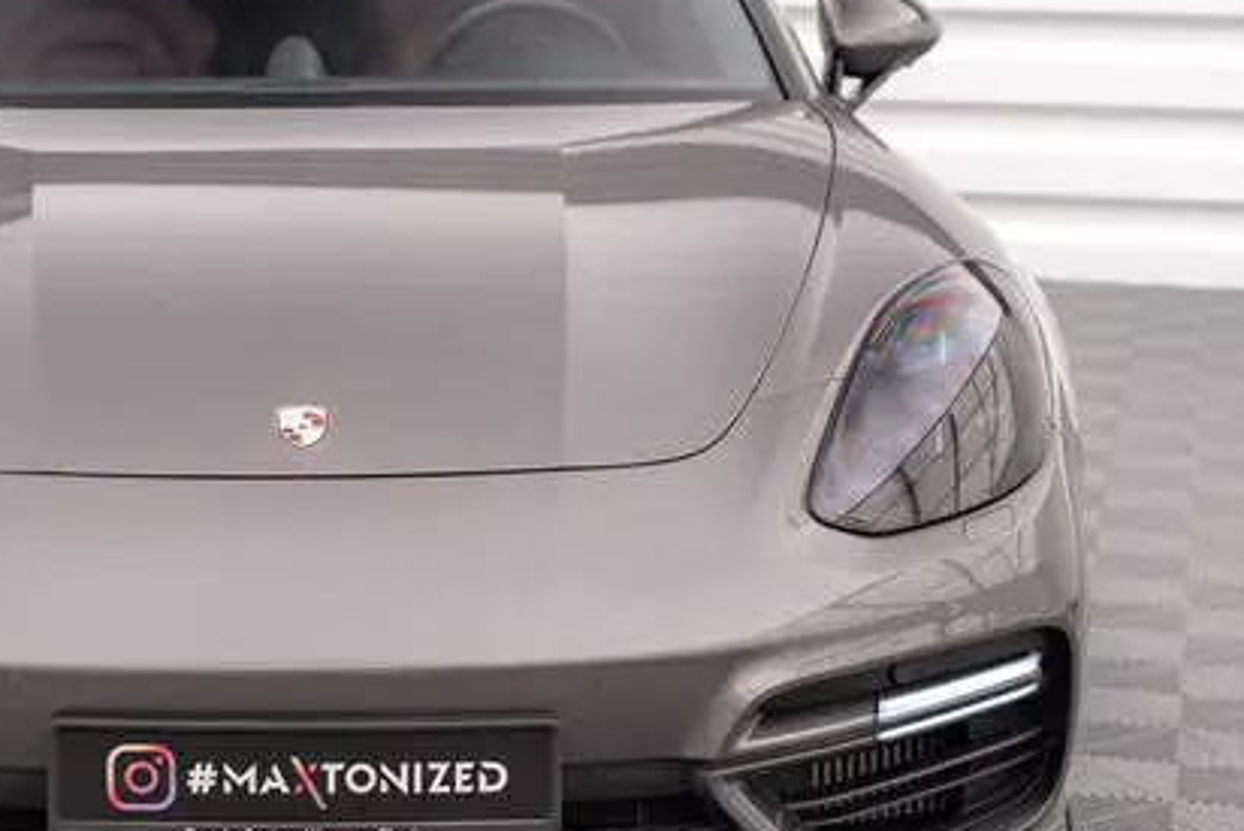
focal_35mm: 87
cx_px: 331
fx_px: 3007
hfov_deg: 23.2
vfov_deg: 15.7
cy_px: 527
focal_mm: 35
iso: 1250
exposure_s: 1/100
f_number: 2.5
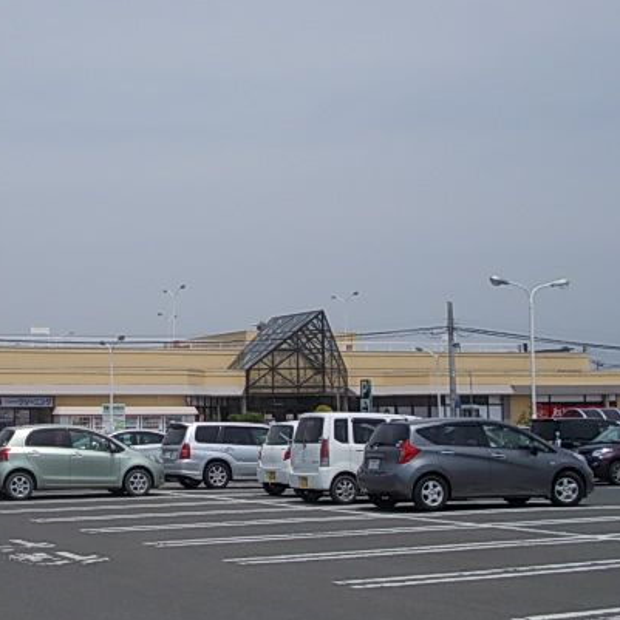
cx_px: 133
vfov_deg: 24.0
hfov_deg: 23.7
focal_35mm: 72
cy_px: 315
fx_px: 1459
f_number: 7.2
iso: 80
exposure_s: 1/500
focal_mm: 7.2
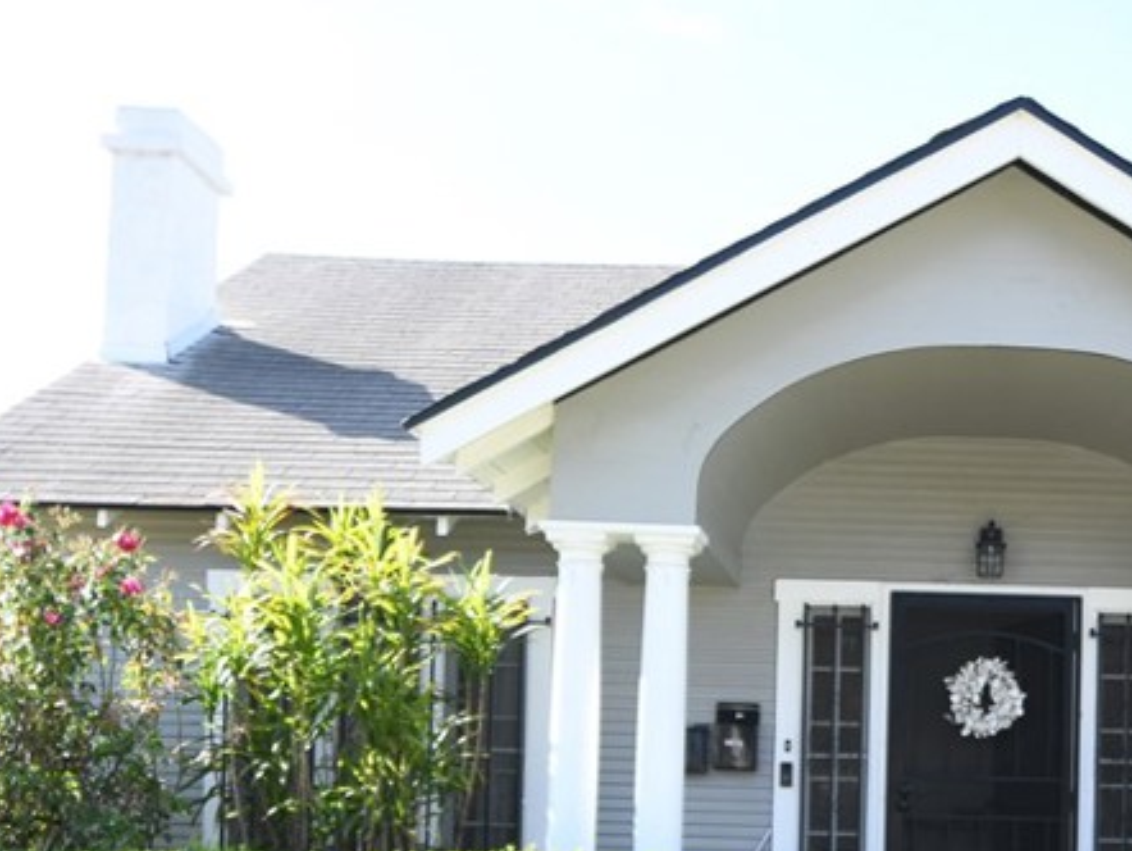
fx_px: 1603
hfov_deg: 36.8
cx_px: 989
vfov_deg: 28.3
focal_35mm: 49
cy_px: 806
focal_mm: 15
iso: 100
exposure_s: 1/250
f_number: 4
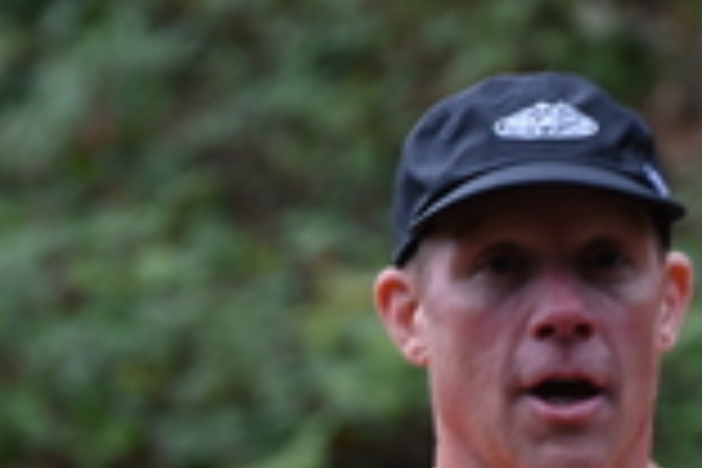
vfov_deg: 1.9
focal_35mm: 706
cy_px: 709
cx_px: 338
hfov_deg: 2.9
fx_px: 13766
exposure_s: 1/250
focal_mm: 200
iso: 1100
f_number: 6.3
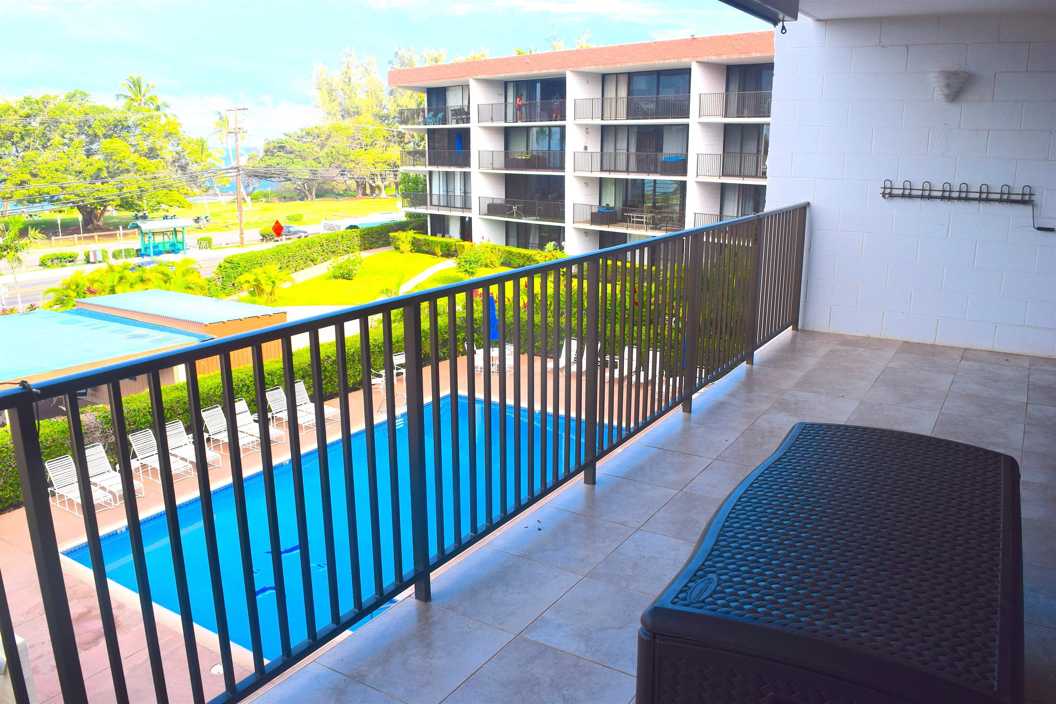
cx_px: 528
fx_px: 792
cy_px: 352
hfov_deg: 67.4
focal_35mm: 27
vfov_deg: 47.9
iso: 250
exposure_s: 1/250
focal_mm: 18
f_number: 8
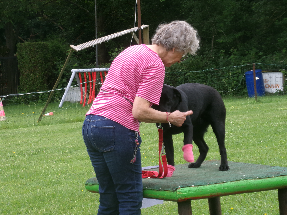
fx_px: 1476
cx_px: 144
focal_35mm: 178
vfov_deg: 8.3
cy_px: 108
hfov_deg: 11.1
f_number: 5.8
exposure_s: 1/140
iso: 100
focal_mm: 32
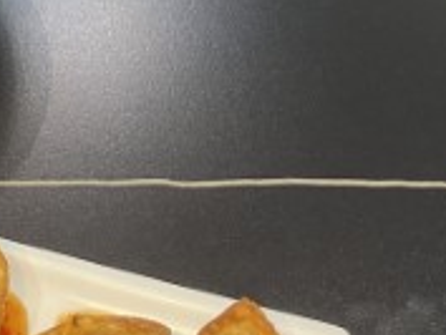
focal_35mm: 66
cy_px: 93
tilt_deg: -49.8
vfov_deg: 22.1
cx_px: -78
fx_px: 851
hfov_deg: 26.4
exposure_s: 1/60
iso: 250
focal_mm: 5.1
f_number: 1.6
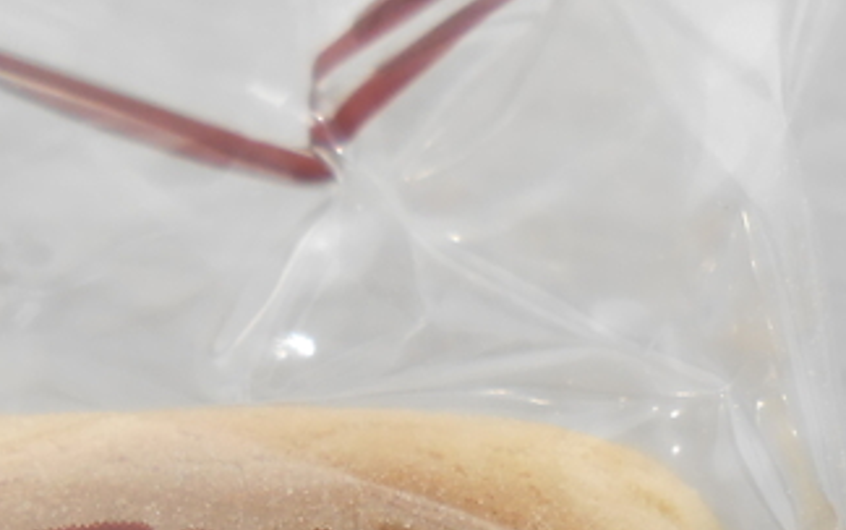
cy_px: 786
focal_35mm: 102
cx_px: 368
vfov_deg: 12.3
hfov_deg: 20.4
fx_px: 2353
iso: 80
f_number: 3.5
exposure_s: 1/250
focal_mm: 4.6
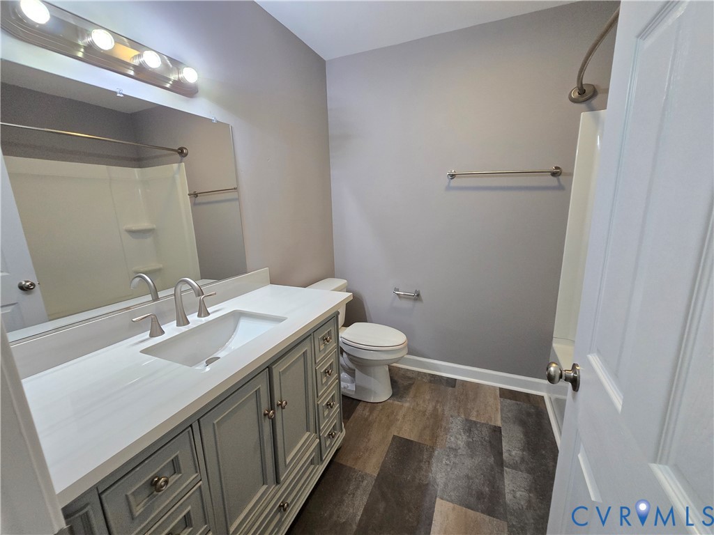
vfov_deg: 89.9
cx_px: 357
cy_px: 268
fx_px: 268
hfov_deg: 106.2
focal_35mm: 13
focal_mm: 2.2
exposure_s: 1/60
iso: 500
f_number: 2.2
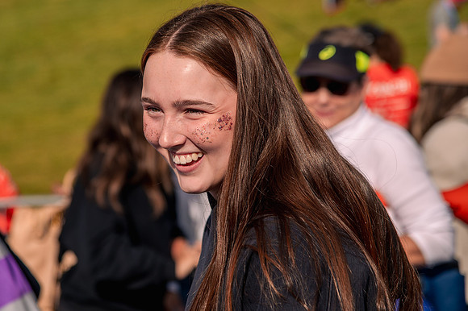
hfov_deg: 15.2
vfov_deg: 10.2
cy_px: 151
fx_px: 1750
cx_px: 184
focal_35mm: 135
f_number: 5
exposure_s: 1/2000
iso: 200
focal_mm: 110
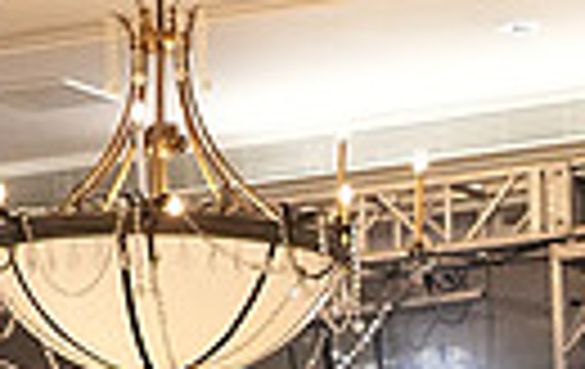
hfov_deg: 7.1
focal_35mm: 290
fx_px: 4636
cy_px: 909
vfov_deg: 4.5
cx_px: 808
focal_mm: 43
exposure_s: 1/200
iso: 5000
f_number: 6.3
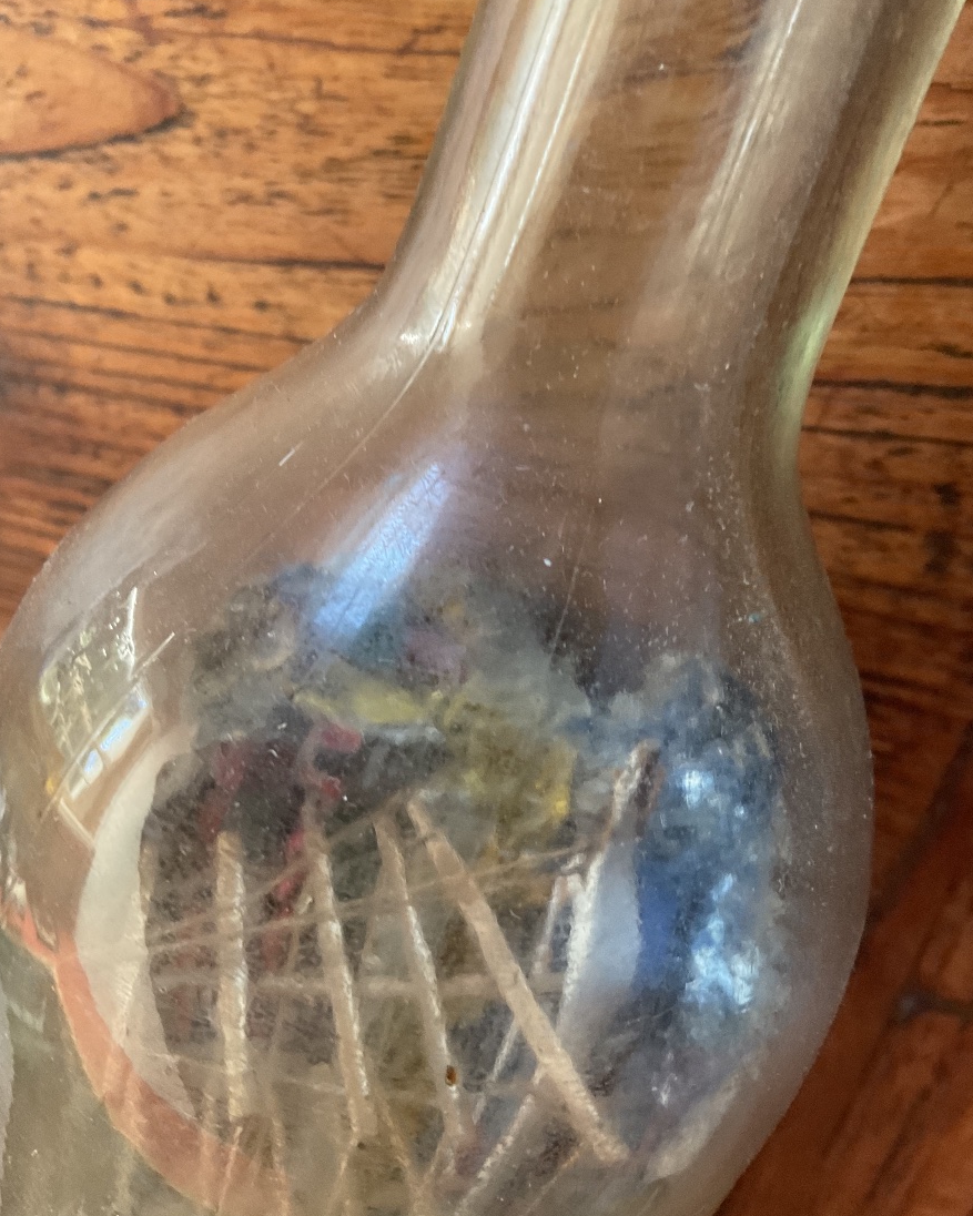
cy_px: 602
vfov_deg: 57.2
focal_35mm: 31
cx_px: 493
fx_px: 1116
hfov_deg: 47.1
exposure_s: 1/60
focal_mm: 3
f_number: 1.8
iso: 200
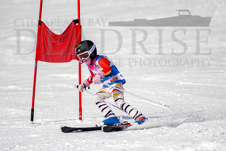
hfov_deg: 3.4
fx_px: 3803
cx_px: 117
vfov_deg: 2.3
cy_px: 74
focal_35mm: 606
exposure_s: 1/6400
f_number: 2.8
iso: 100
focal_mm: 300
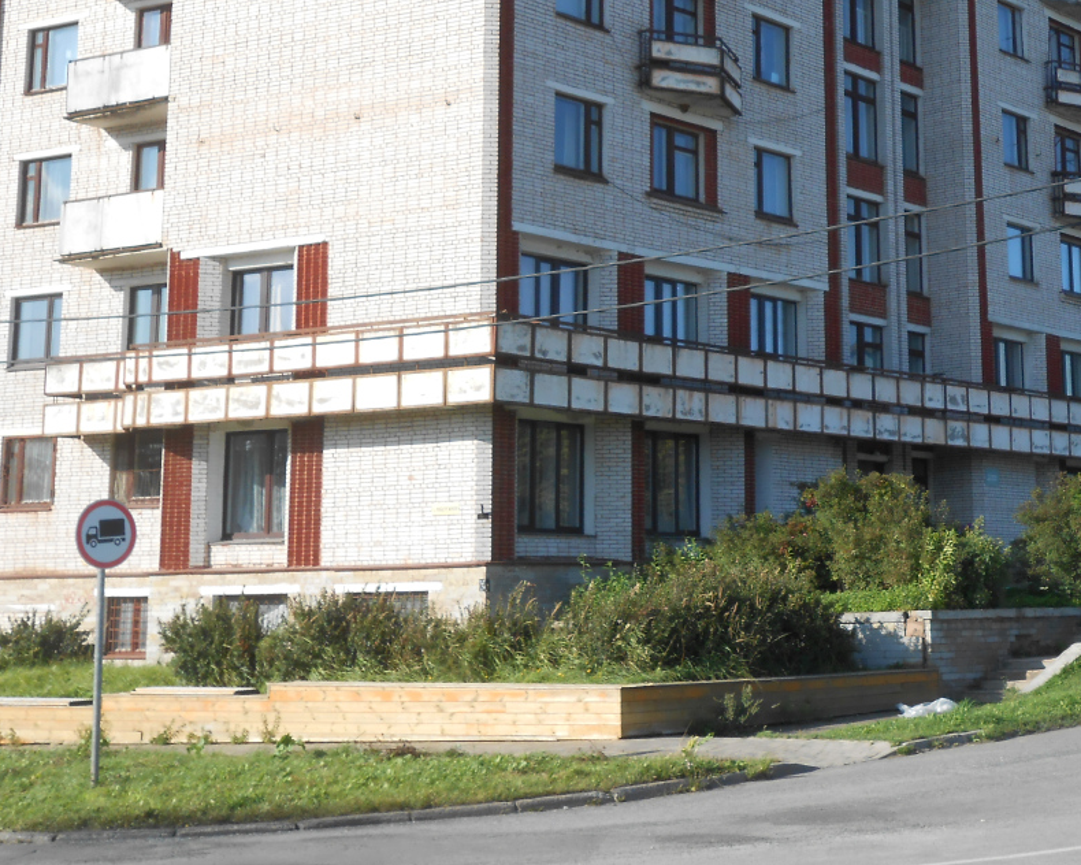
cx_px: 761
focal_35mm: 61
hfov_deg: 30.6
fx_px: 1952
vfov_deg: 24.7
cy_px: 214
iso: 80
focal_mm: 6.8
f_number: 4.2
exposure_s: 1/400
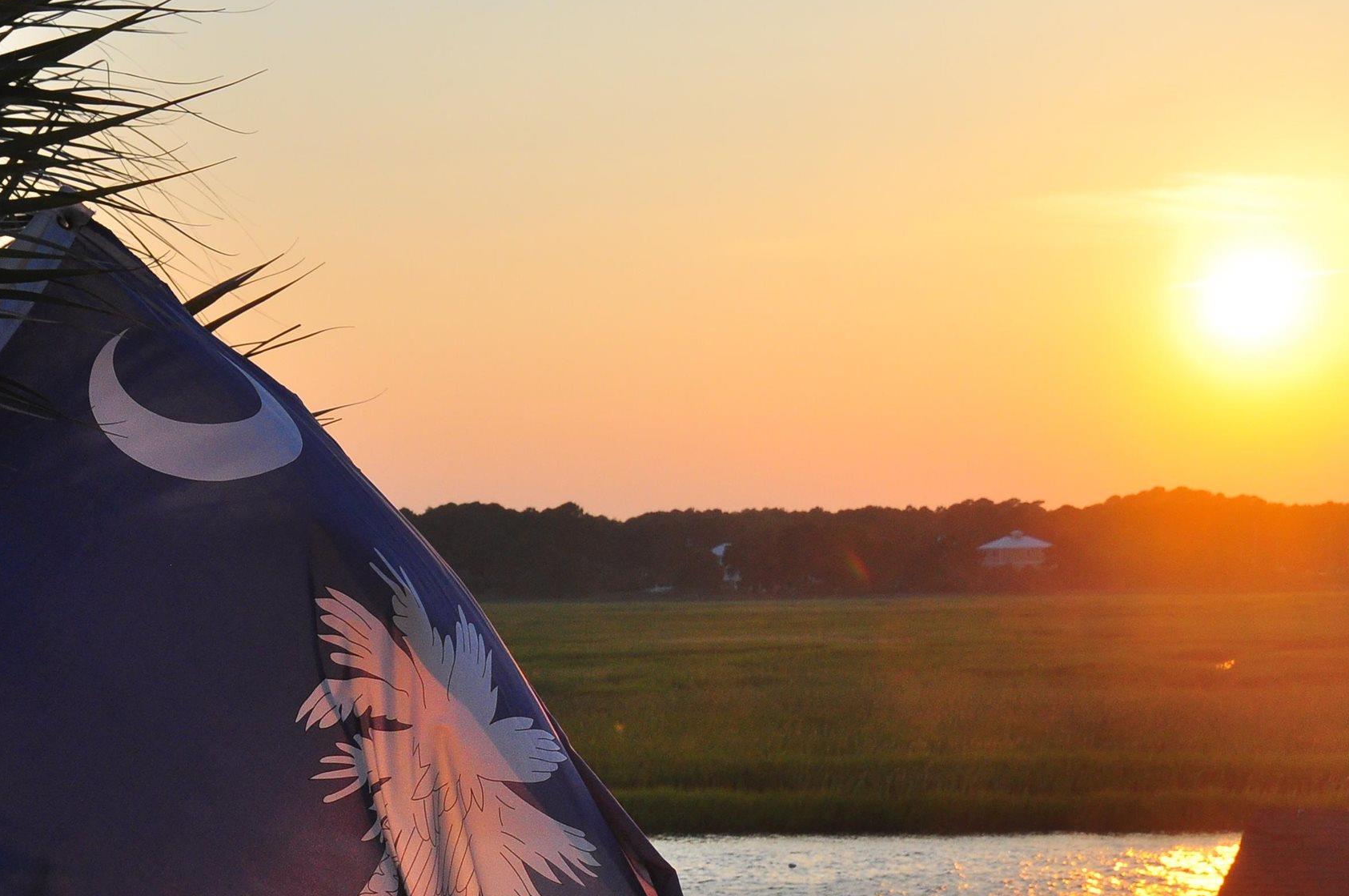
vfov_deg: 14.5
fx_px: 3481
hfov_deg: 21.9
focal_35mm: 93
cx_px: 460
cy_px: 810
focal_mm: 34
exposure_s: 1/500
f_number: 11
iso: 400
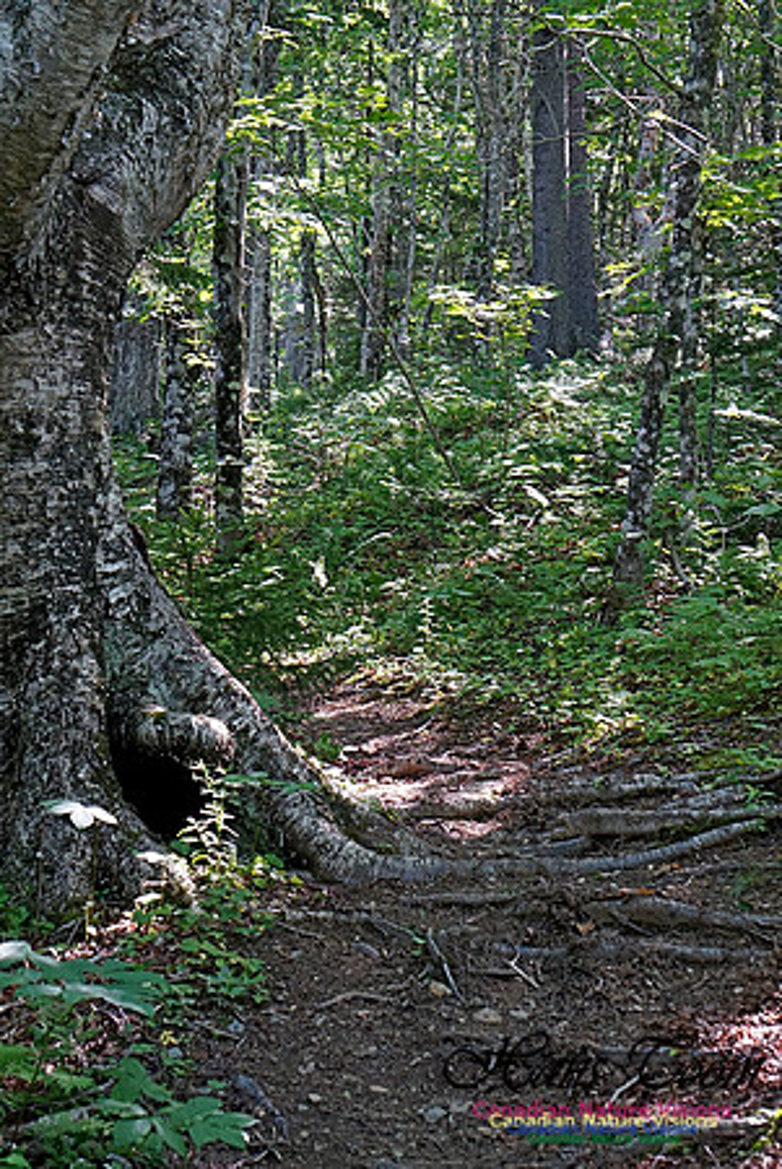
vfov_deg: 24.6
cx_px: 391
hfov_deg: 16.6
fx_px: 2682
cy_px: 584
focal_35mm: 82
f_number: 9
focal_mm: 55
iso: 800
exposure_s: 1/30
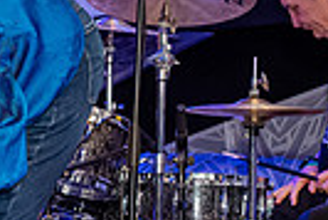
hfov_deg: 12.1
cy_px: 198
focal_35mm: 152
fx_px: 1386
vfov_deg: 9.0
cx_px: -313
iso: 10000
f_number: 3.5
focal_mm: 35
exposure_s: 1/400
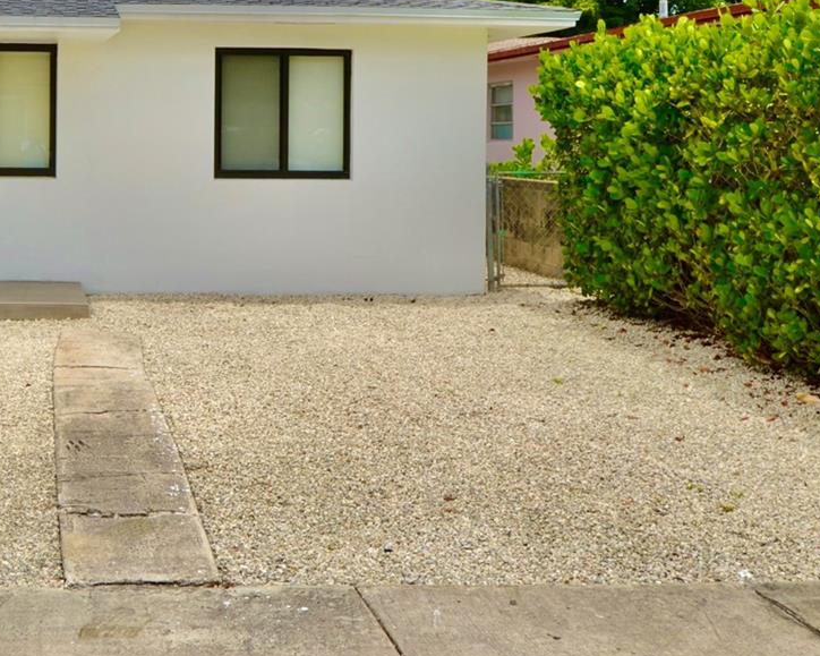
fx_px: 1359
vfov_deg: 26.6
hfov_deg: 32.2
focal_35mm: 56
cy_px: 123
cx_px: 109
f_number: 9
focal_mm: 18
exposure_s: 1/320
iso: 100
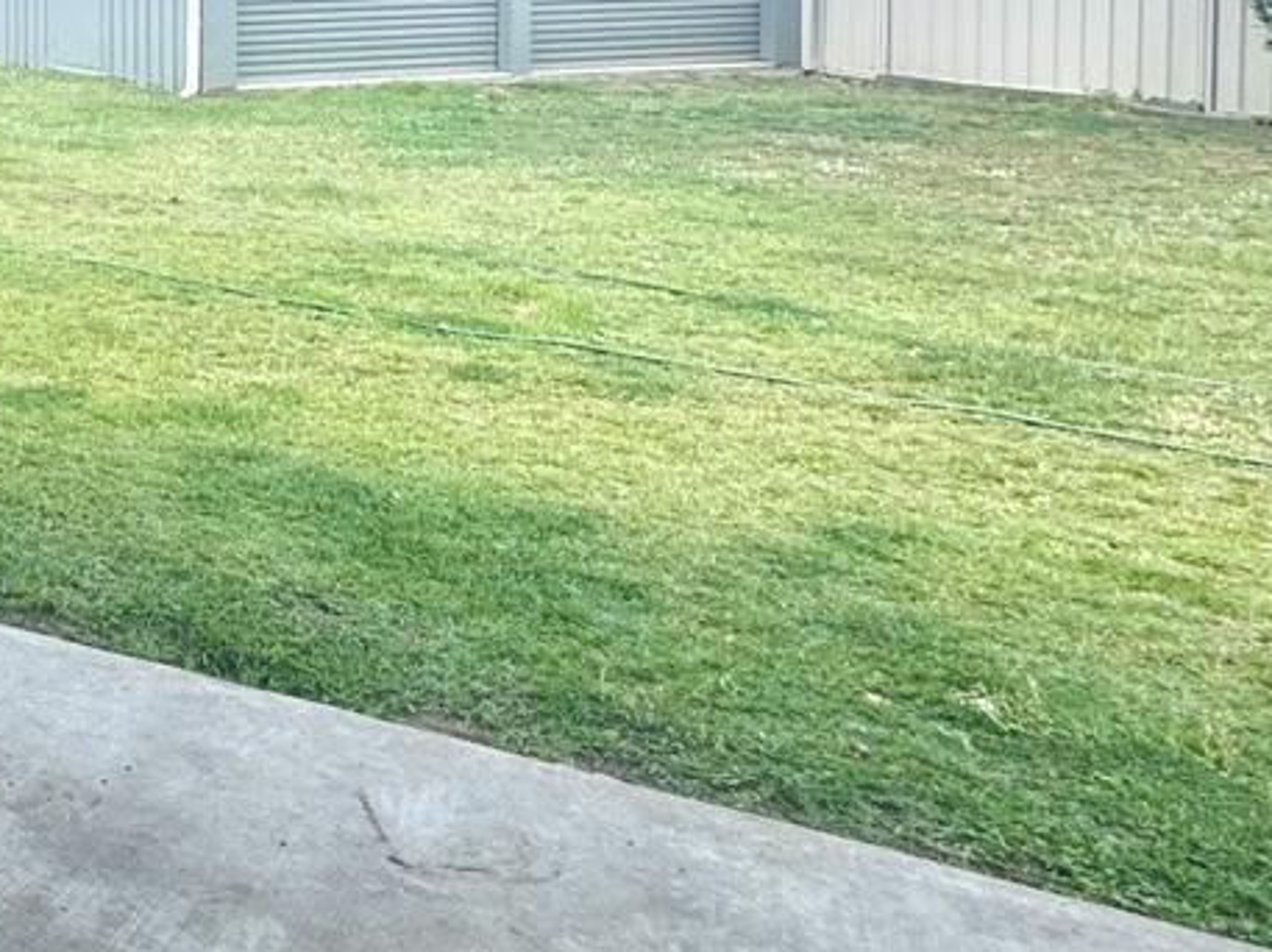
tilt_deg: -1.7
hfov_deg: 32.0
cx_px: -359
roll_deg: +0.4
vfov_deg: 29.3
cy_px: -15
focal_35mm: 46
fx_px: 1689
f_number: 2.2
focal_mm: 2.22
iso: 50
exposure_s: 1/681
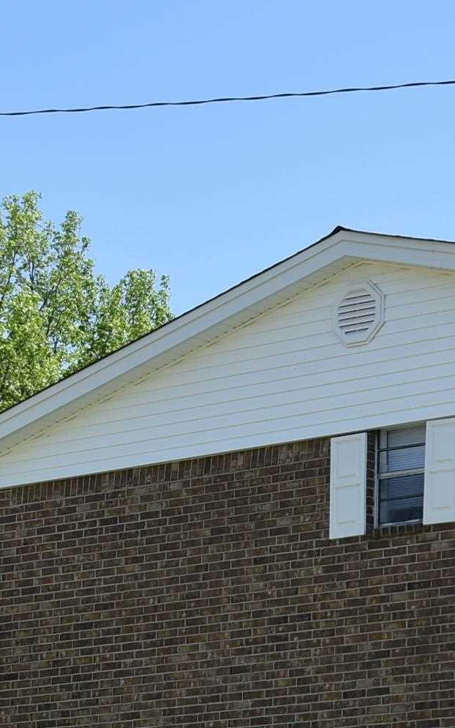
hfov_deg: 9.2
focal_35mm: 138
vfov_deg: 14.9
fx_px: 2738
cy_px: 707
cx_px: 691
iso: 100
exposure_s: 1/200
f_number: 8
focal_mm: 30
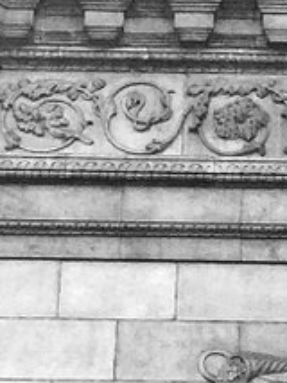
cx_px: 309
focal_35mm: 218
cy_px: 437
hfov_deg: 6.8
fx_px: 2407
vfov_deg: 9.0
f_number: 2.2
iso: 32
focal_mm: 4.15
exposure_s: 1/1236
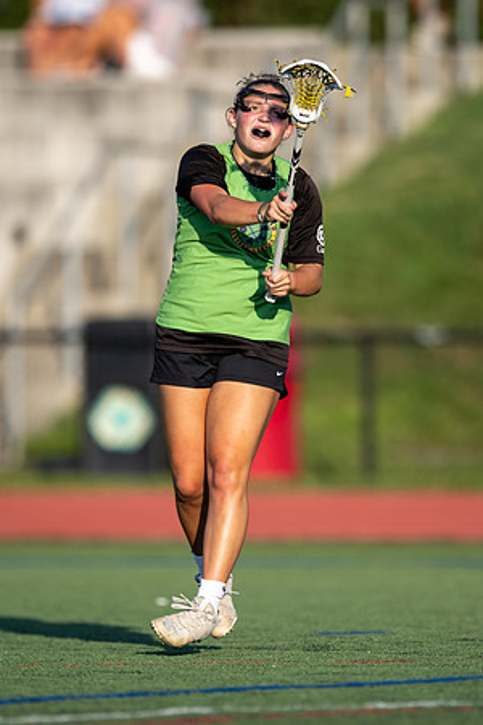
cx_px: 270
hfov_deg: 1.9
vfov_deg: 2.9
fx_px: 14321
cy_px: 389
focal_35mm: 712
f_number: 2.8
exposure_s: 1/2000
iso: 125
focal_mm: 400
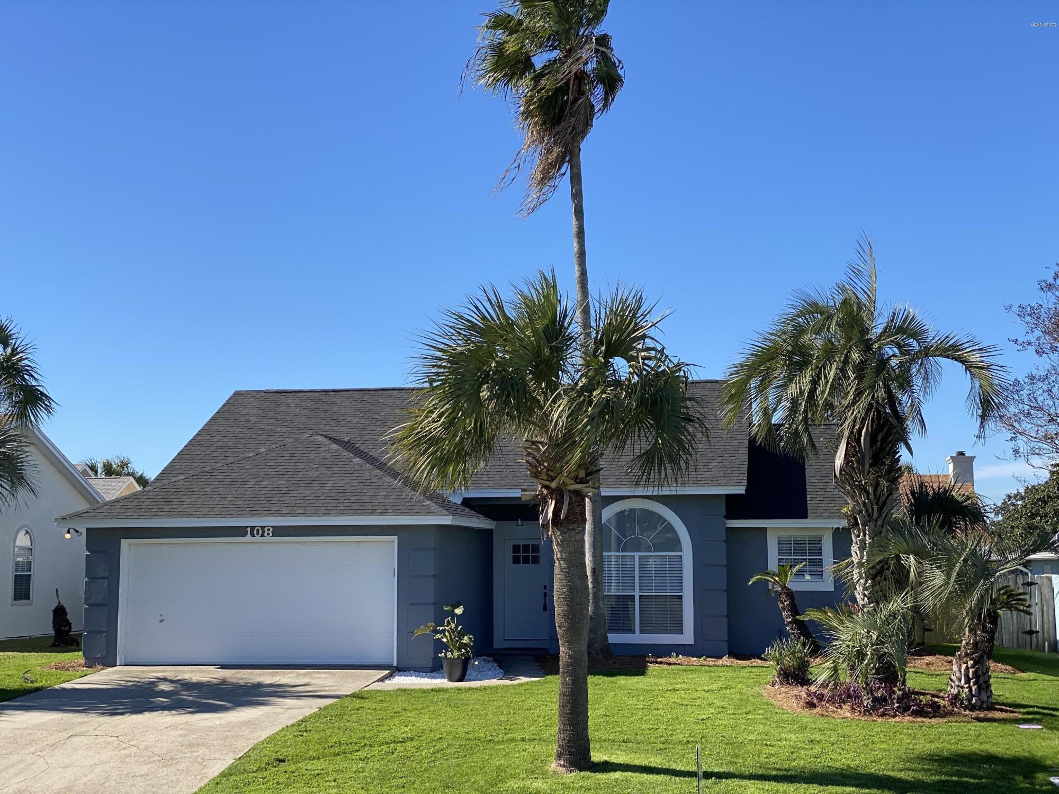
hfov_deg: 36.8
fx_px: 1591
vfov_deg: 28.0
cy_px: 397
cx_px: 530
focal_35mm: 52
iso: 20
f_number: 2
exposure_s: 1/1261
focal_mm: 6
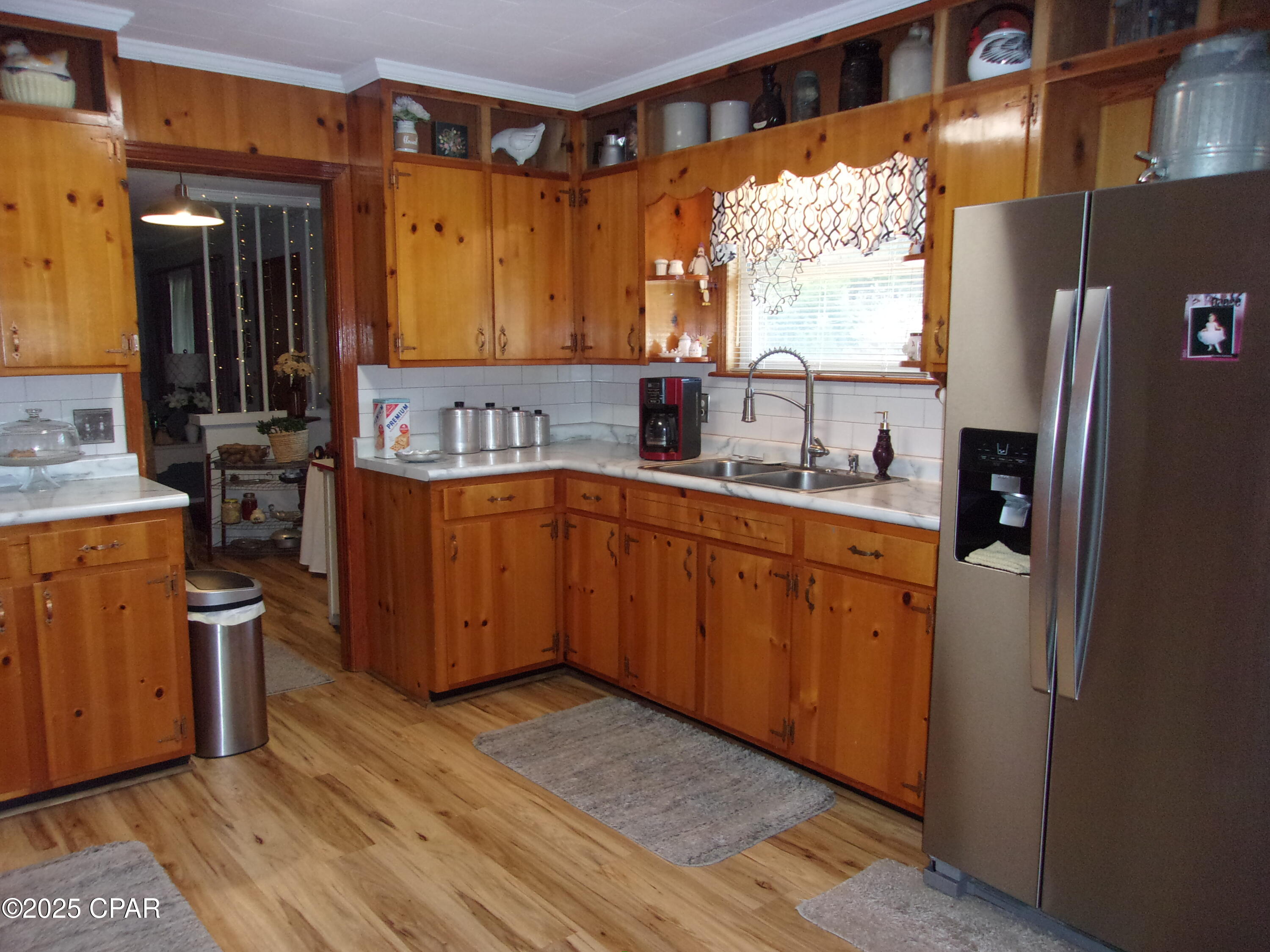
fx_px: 991
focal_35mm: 27
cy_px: 476
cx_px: 635
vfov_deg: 51.4
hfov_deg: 65.3
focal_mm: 4.9
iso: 250
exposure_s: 1/34
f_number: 3
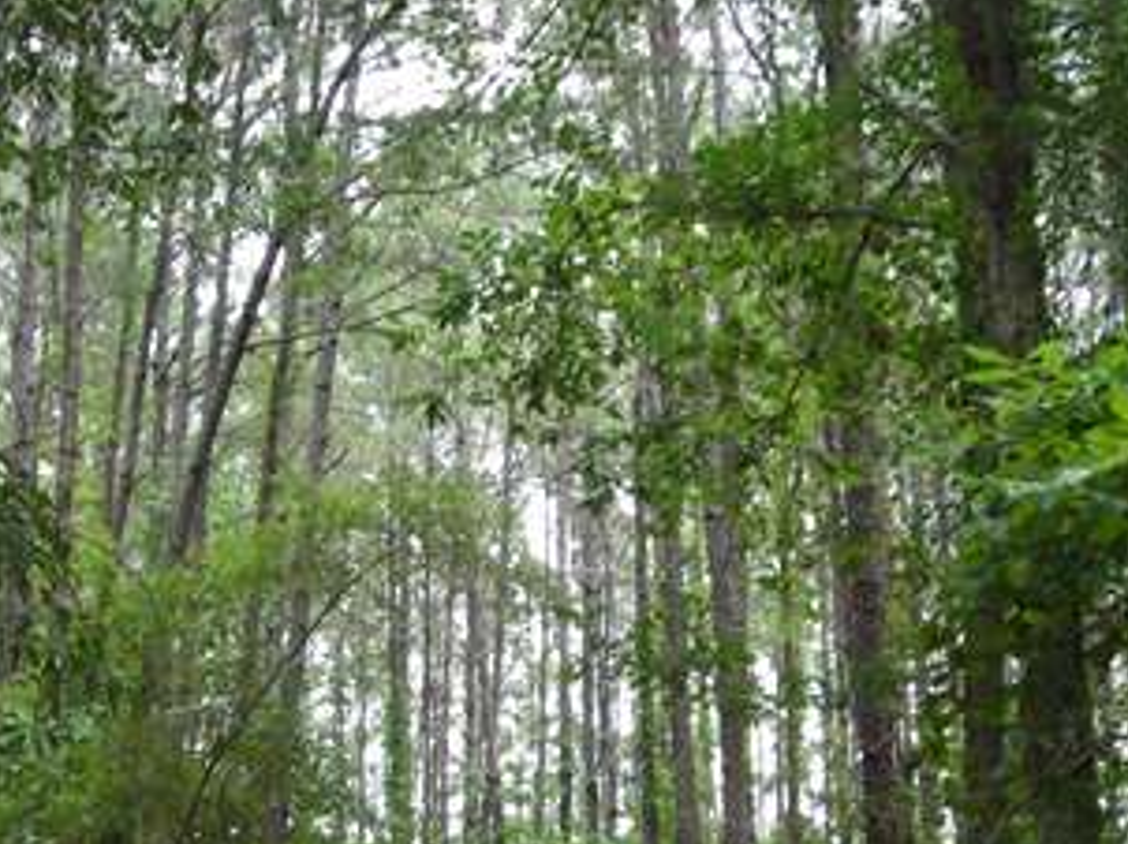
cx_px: 538
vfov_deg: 23.1
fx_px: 2051
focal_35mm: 63
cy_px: 607
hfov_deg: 30.7
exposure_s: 1/39
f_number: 3.2
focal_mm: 6.3
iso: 50
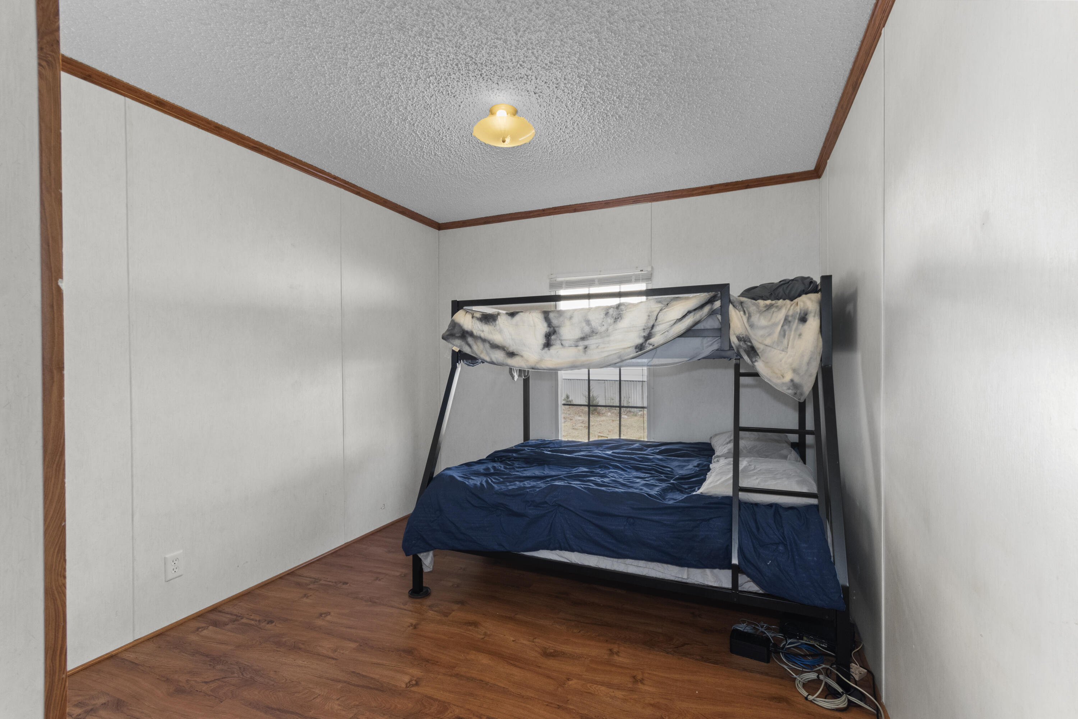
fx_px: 449
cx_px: 539
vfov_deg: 77.3
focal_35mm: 15
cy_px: 360
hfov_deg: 100.4
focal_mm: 10
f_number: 8
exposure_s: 1/2.5
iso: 320
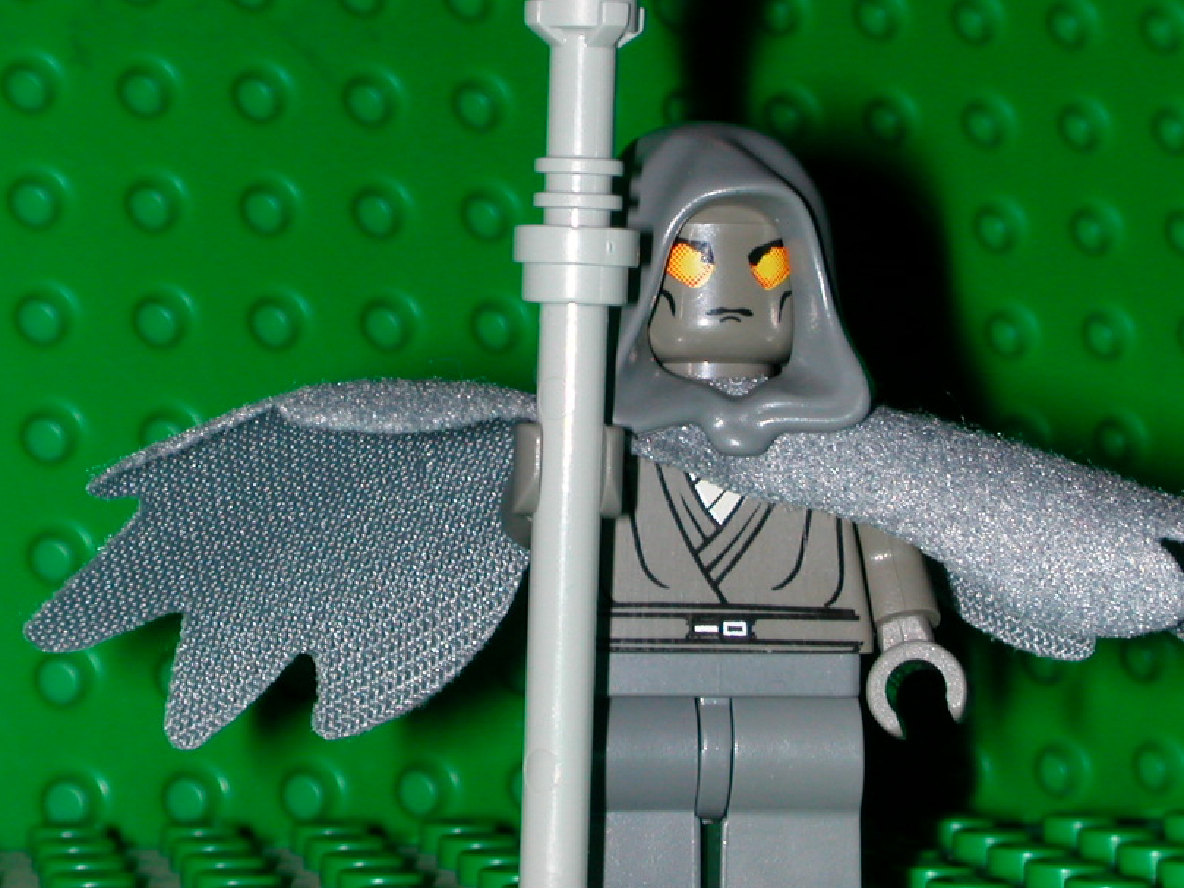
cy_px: 394
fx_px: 4242
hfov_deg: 15.9
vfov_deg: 12.0
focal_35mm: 124
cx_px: 672
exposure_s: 1/59.9
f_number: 7.6
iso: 100
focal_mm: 14.9
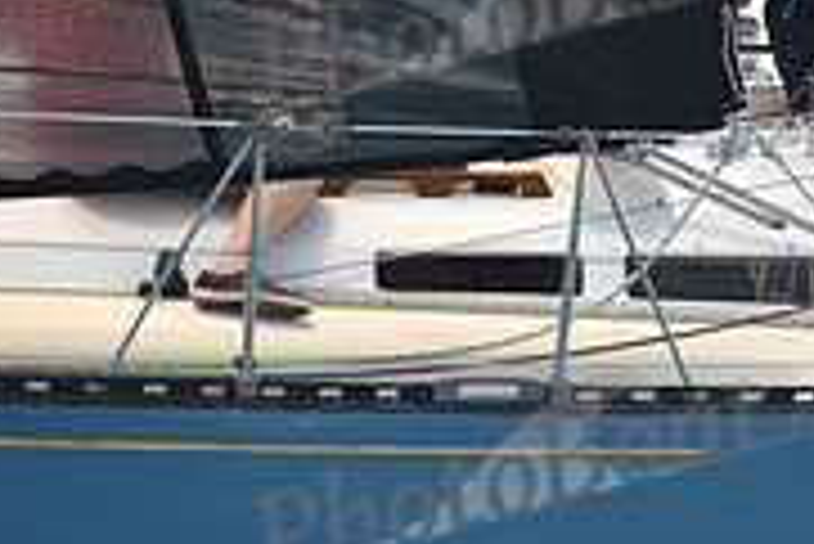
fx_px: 6155
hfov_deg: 7.5
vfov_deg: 5.1
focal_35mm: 272
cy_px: 169
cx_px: 1124
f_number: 2.8
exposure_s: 1/800
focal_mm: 85
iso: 250
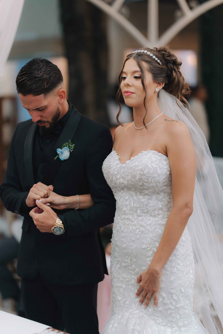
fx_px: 790
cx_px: 112
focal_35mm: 85
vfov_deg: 23.9
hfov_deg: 16.1
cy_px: 167
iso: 400
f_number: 1.4
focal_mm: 85
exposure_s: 1/500
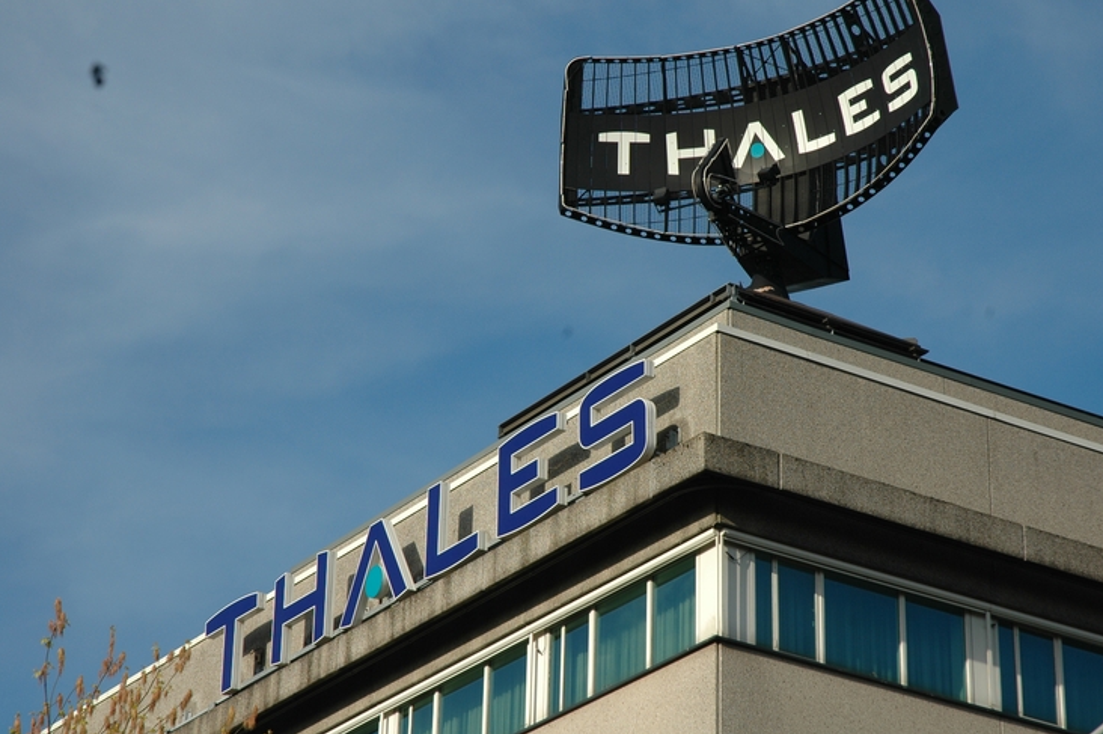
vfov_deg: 13.5
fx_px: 3108
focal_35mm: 102
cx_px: 561
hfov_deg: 20.1
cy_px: 358
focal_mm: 65
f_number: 9
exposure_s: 1/320
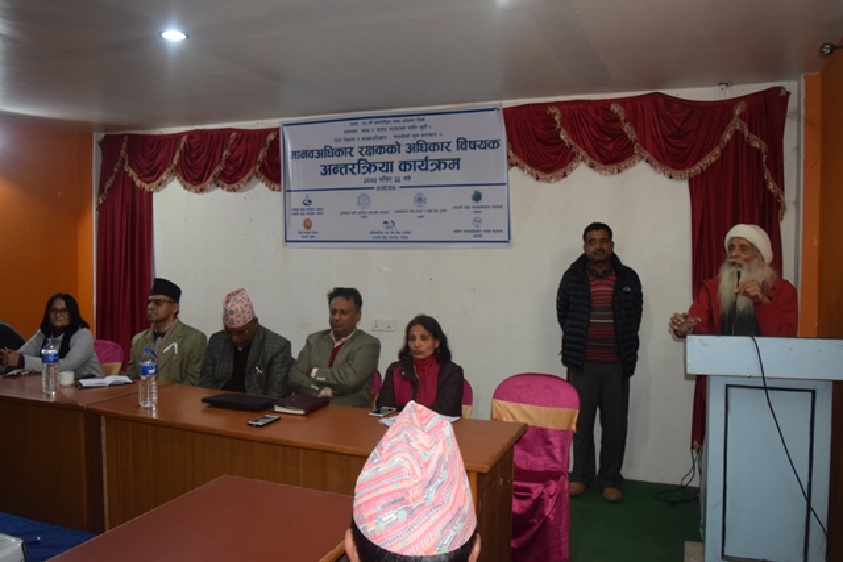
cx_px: 422
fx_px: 703
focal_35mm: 30
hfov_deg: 61.9
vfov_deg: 43.6
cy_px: 281
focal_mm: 20
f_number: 3.5
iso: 1250
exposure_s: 1/60
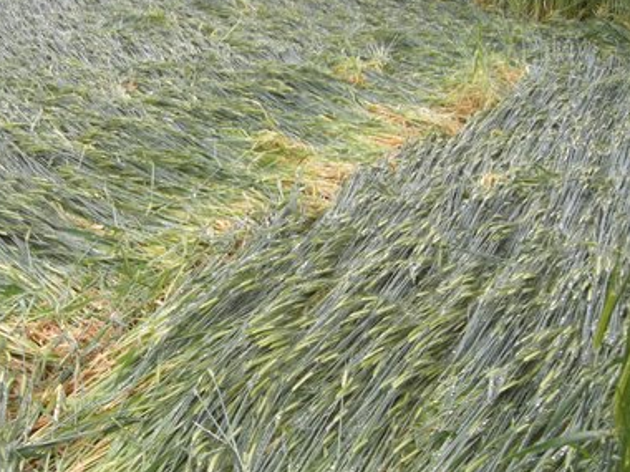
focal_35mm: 48
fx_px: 874
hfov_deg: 39.6
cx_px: 270
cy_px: 275
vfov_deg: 30.2
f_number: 2.7
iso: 64
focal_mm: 6.2
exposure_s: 1/500
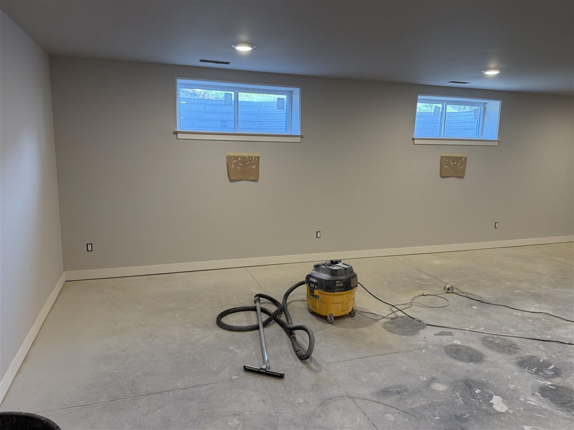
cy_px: 215
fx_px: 398
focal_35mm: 24
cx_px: 287
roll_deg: -0.8
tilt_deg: -6.2
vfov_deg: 56.8
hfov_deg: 71.6
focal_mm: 6.76
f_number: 1.78
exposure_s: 1/60
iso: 125
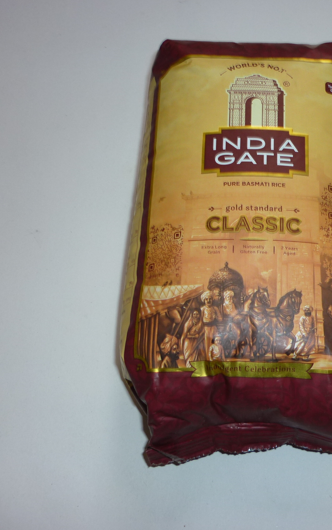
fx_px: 680
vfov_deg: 42.6
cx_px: 256
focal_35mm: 47
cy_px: 264
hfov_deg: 27.0
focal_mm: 5.5
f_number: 2.8
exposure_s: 1/30
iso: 100
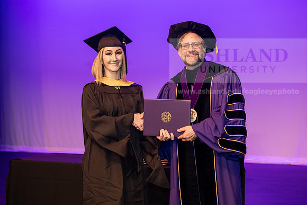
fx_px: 640
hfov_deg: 27.0
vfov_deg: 18.2
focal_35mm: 75
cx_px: 154
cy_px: 102
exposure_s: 1/200
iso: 3200
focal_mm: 75
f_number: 4
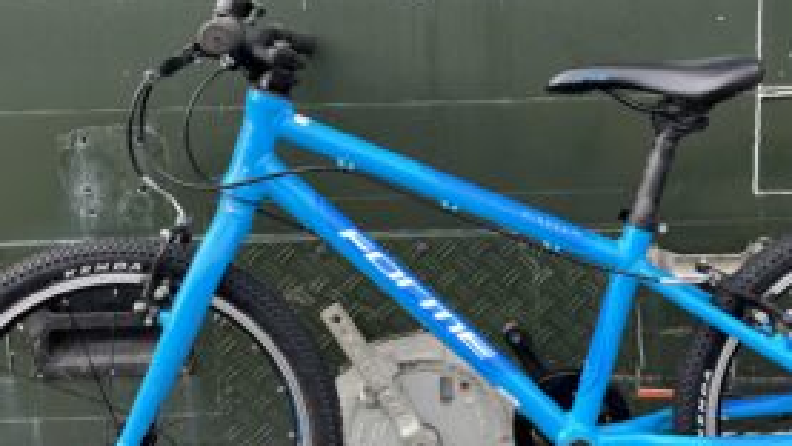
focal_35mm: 49
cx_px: 480
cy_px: 183
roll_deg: +2.9
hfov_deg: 41.9
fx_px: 1029
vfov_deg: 24.4
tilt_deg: -11.8
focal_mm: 5.1
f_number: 1.6
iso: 50
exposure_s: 1/350
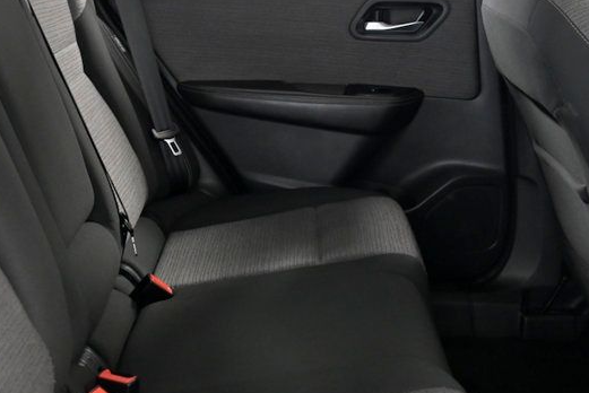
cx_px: 310
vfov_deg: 24.2
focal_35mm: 55
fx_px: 900
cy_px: 73
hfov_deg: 36.2
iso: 2500
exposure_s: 1/100
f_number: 4.5
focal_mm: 28
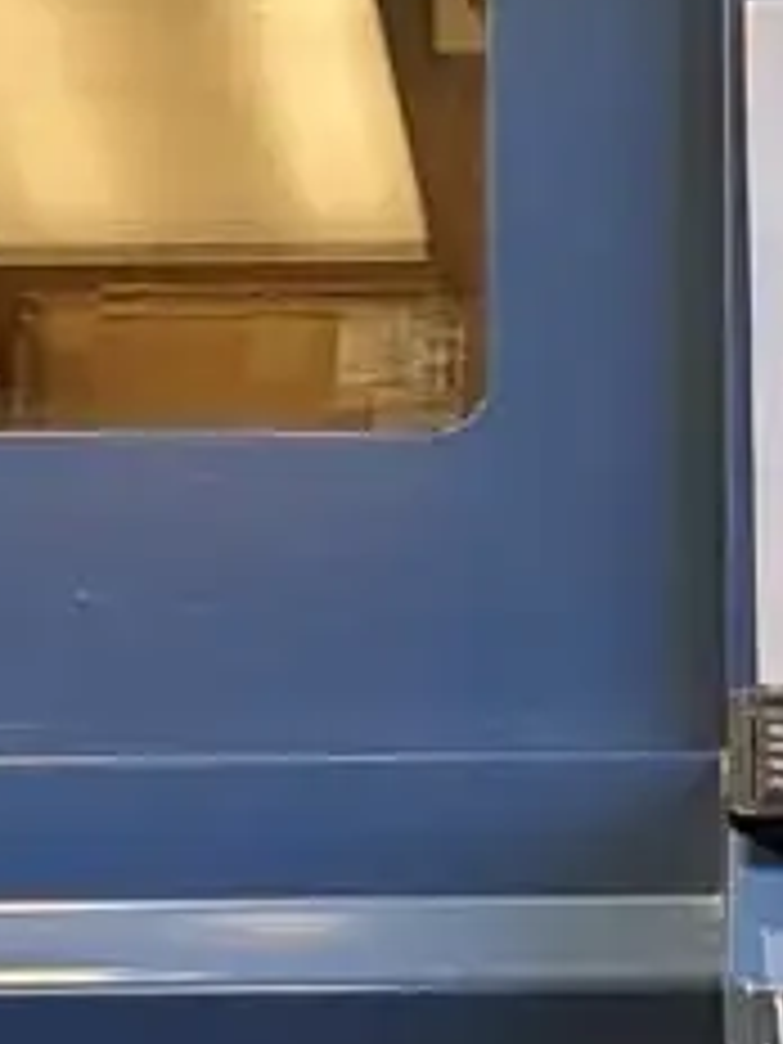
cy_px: 648
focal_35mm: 149
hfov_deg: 9.9
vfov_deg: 13.2
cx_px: 864
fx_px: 4494
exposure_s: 1/40
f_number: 1.7
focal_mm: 4.4
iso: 63
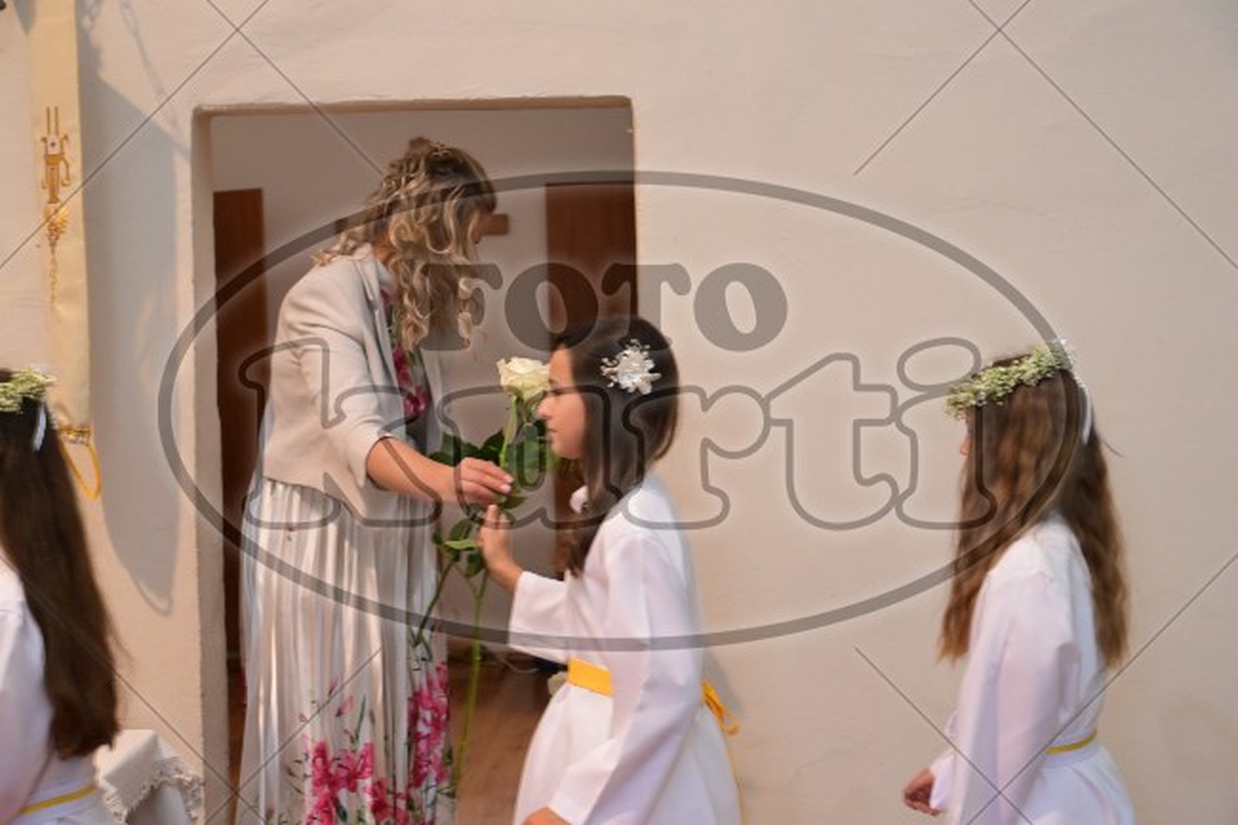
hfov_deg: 33.4
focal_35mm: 60
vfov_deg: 22.6
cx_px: 619
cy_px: 412
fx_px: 2063
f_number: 7.1
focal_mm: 60
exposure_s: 1/125
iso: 5000
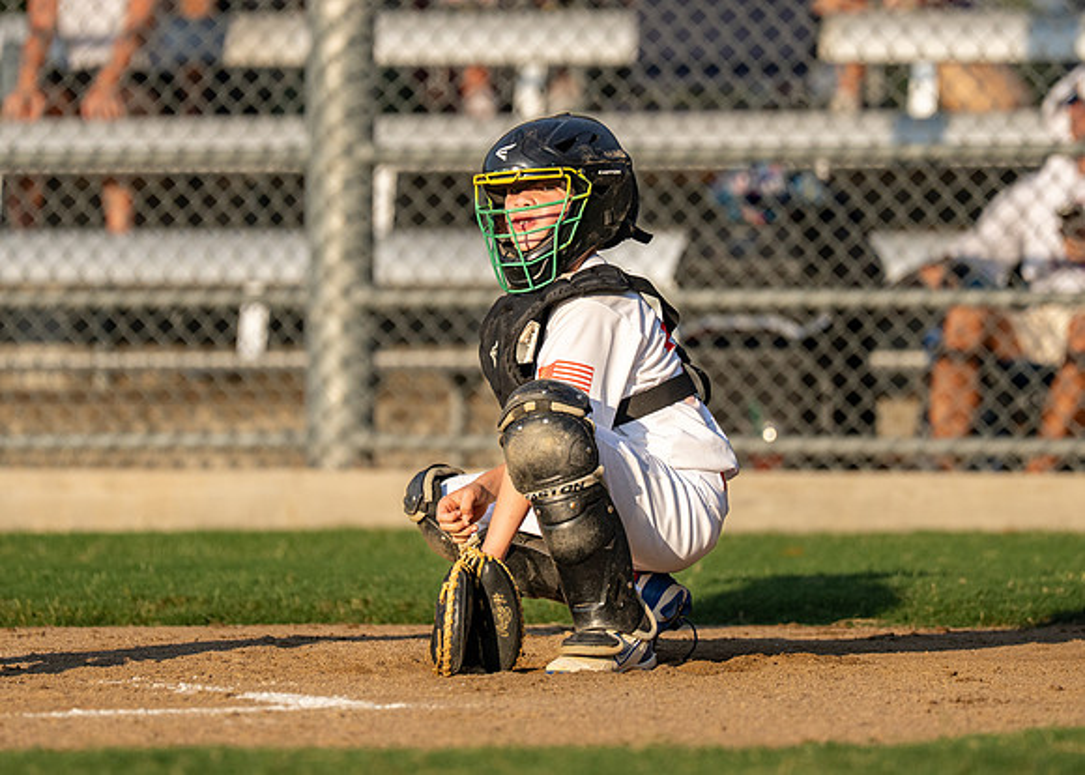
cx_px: 586
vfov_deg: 4.0
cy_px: 286
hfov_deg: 5.6
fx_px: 11104
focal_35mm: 360
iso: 500
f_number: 2.8
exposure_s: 1/8000
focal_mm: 200
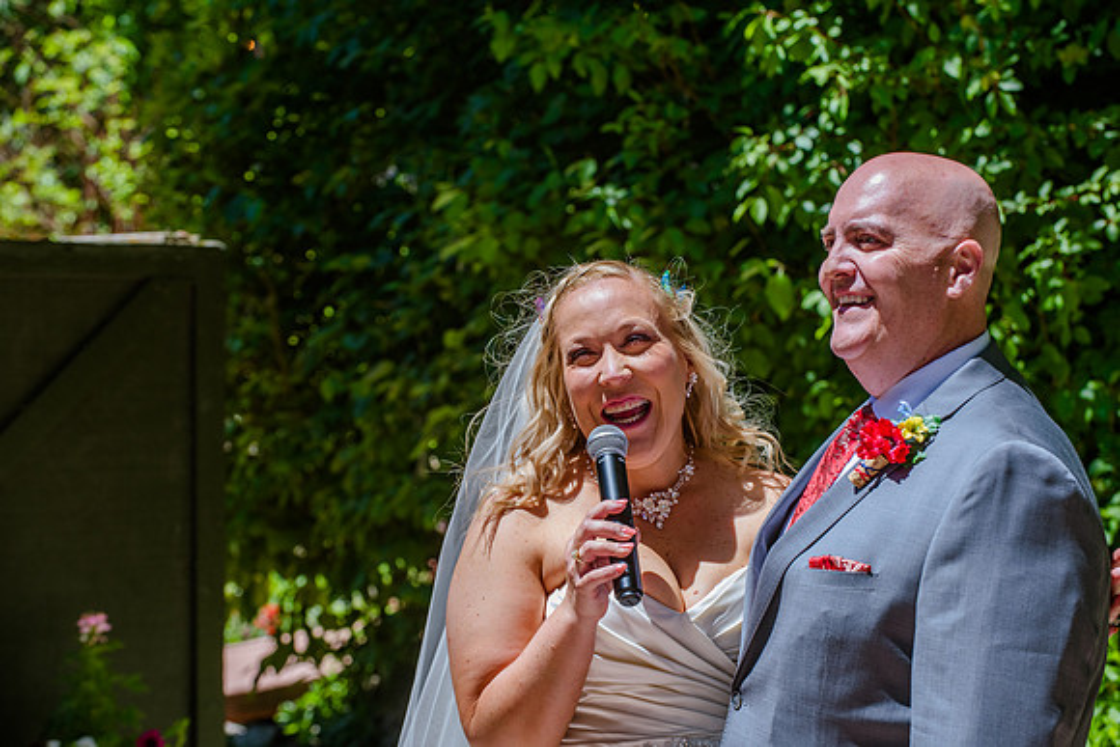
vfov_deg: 11.2
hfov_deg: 16.7
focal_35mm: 122
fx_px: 3811
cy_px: 375
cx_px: 557
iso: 200
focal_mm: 120
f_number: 7.1
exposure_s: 1/320
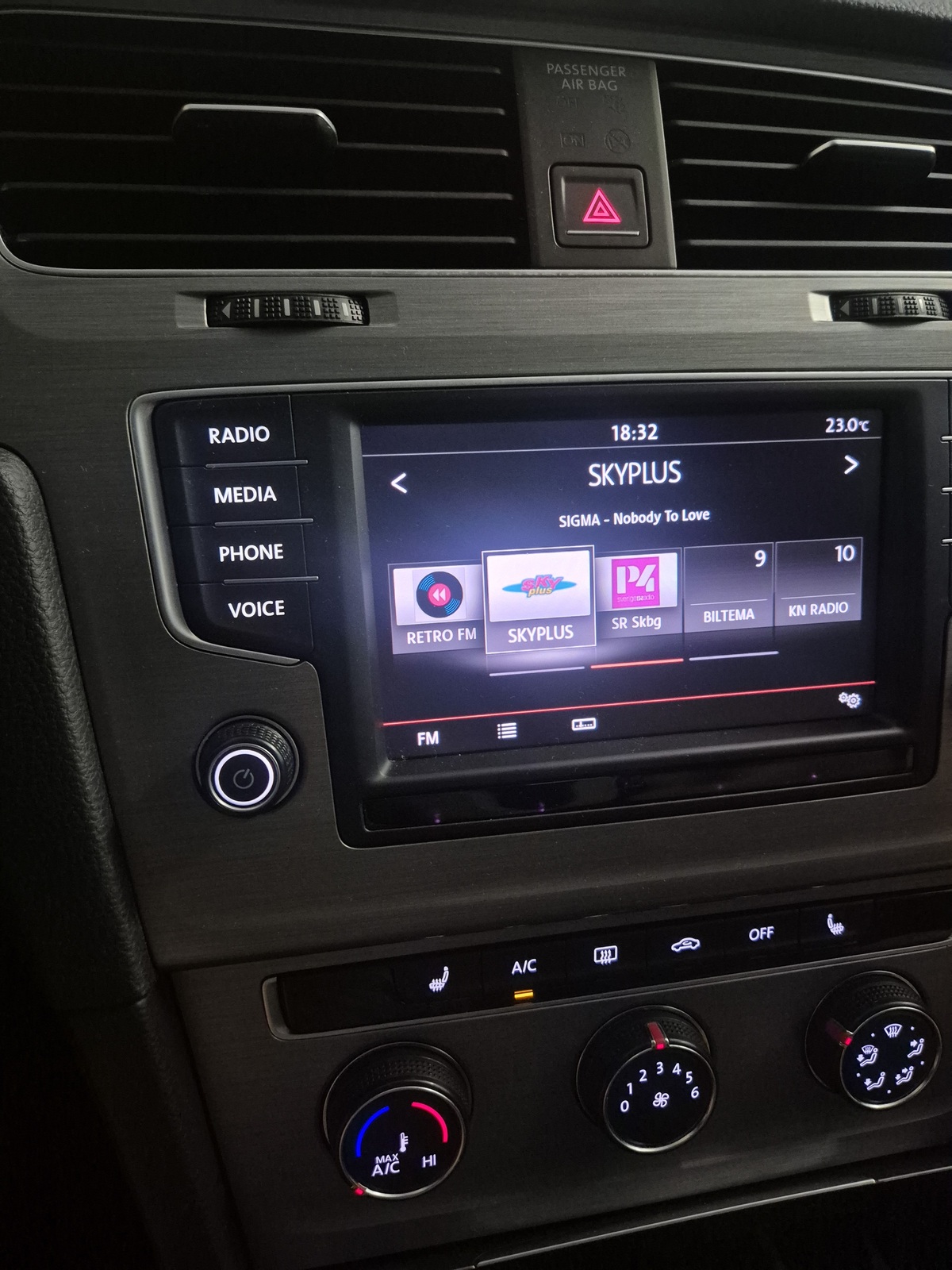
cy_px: 635
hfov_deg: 58.9
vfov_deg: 73.9
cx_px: 476
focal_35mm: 23
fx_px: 843
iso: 1250
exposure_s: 1/38
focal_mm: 5.4
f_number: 1.8
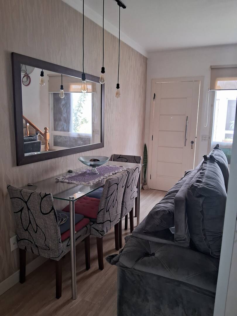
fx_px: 237
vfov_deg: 67.3
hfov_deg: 53.1
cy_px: 158
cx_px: 118
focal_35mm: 26
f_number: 1.8
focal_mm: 3.98
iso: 400
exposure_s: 1/50
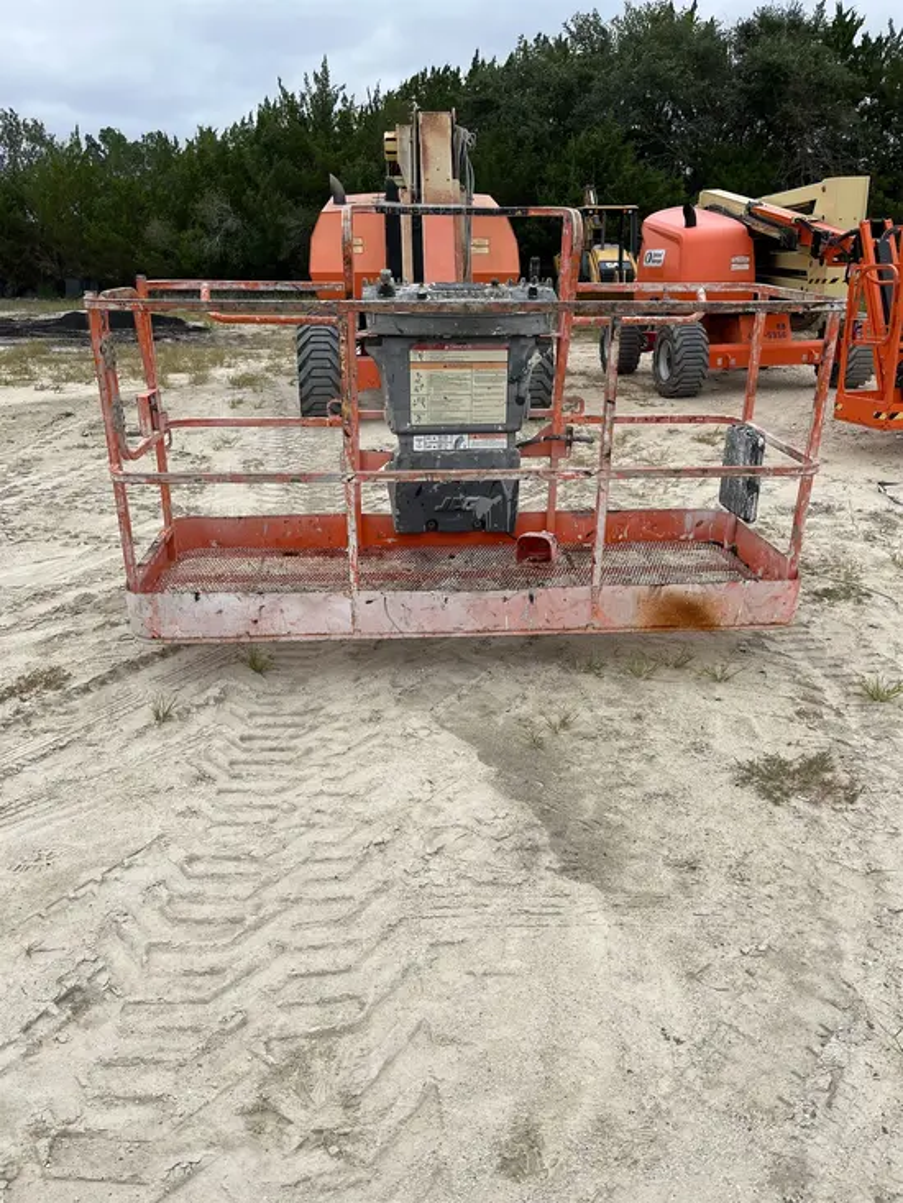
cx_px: 452
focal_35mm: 26
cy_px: 602
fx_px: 904
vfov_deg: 67.3
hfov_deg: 53.1
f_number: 1.6
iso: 50
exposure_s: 1/2137
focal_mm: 5.1
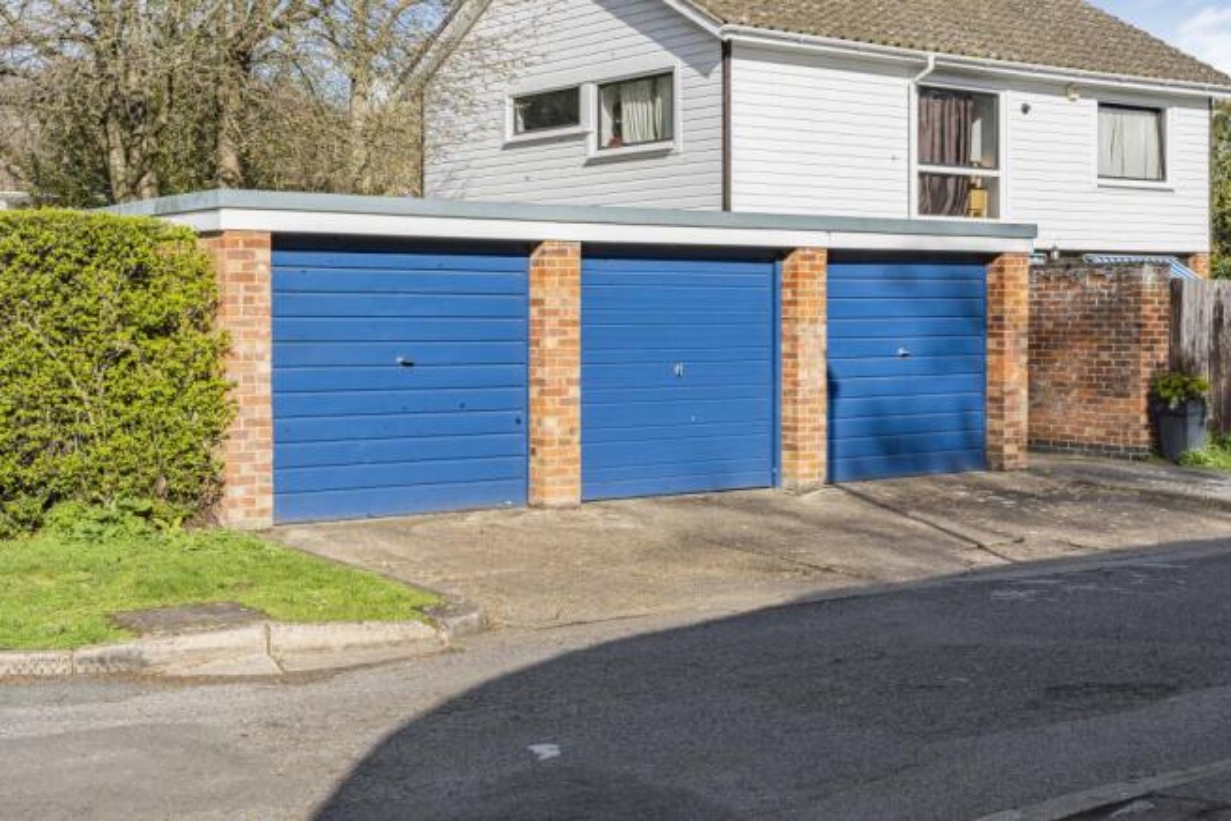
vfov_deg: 27.0
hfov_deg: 39.6
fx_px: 1710
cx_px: 616
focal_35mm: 50
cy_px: 410
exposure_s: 1/250
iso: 250
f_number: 22
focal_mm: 50
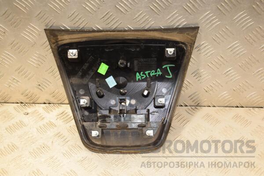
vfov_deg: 26.5
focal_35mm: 51
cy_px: 88
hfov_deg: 38.9
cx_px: 132
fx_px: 374
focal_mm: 34
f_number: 5
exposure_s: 1/200
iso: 800
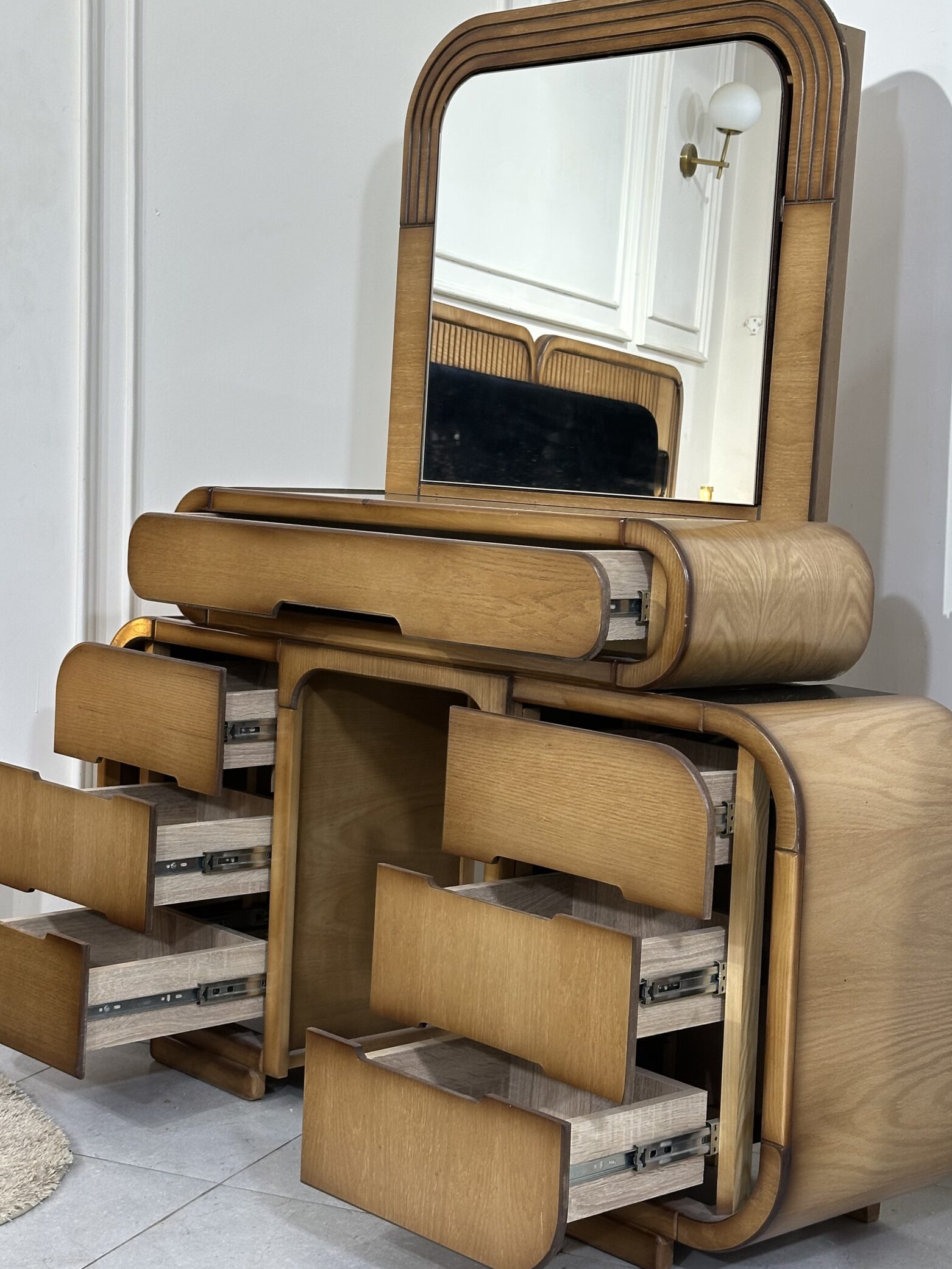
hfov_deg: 24.8
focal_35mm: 59
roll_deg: -1.2
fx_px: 2164
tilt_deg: -4.3
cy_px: 565
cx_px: 448
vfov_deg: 32.7
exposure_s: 1/100
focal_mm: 6.86
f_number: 1.78
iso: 64
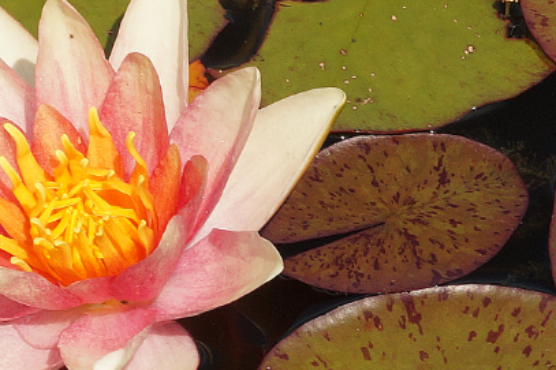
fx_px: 6823
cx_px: 145
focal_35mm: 442
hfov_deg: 4.7
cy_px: 325
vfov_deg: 3.1
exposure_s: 1/160
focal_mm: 100
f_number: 13
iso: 200
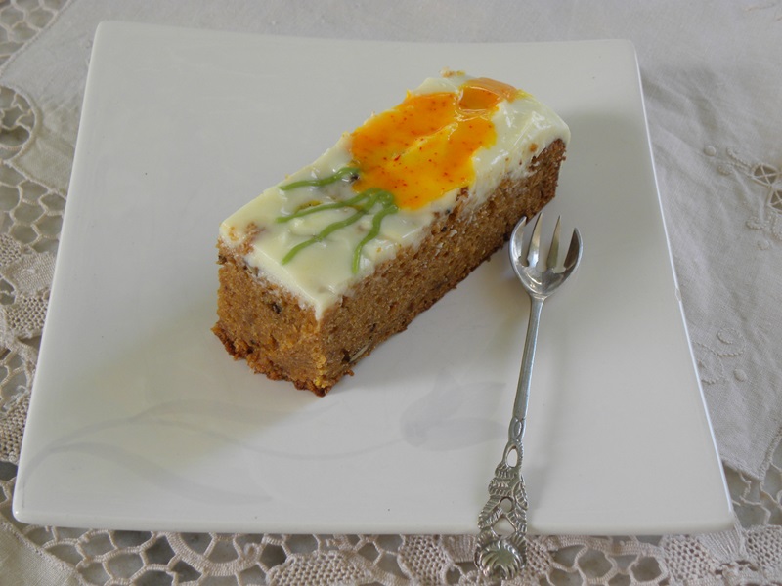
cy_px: 293
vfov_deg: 28.0
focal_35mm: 52
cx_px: 391
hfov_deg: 36.8
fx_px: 1175
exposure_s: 1/61.7
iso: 74
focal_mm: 9.2
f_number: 3.5
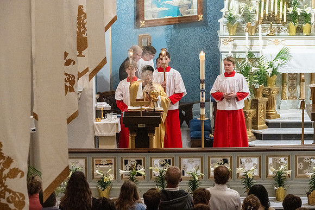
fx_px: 1357
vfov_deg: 8.9
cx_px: 158
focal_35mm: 155
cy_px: 105
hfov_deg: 13.2
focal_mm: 155
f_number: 11
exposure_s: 1/60
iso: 5000
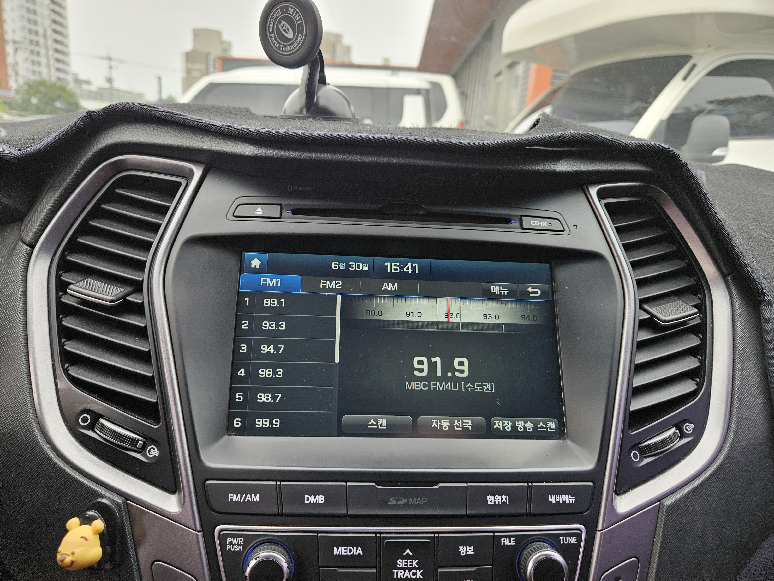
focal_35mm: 23
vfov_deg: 58.9
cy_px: 290
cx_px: 387
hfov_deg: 73.9
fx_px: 514
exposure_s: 1/359
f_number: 1.8
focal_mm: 5.4
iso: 80
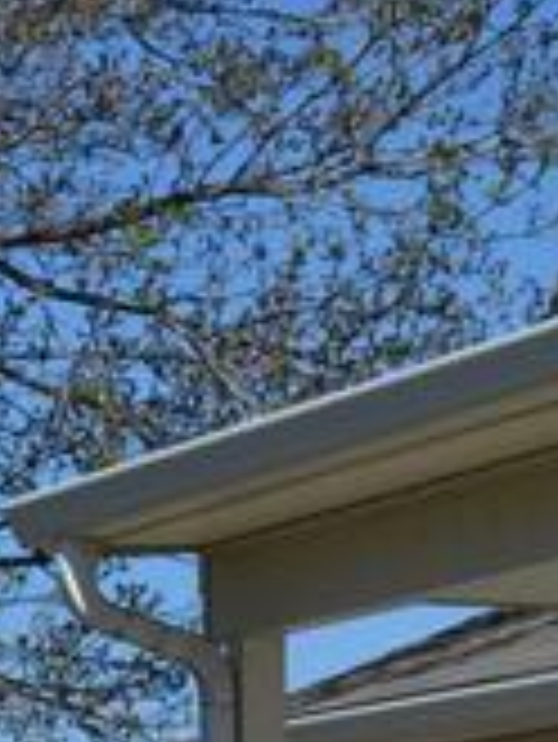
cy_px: 1277
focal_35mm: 286
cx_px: 1220
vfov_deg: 6.8
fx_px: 6139
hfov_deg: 5.1
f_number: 9
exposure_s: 1/320
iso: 100
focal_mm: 32
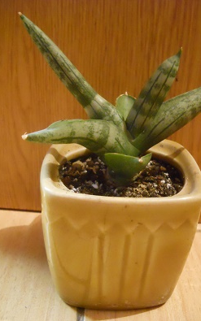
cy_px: 161
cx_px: 116
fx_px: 386
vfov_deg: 45.3
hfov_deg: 29.2
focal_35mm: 44
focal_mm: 6.72
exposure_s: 1/5
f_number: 3.1
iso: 800
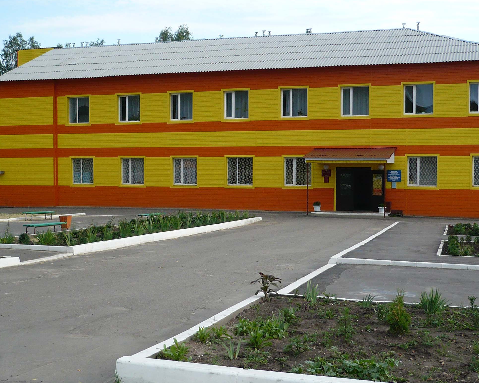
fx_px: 766
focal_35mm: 54
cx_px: 237
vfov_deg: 28.1
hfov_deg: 34.7
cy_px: 190
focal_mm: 5.8
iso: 100
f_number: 2.8
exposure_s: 1/640
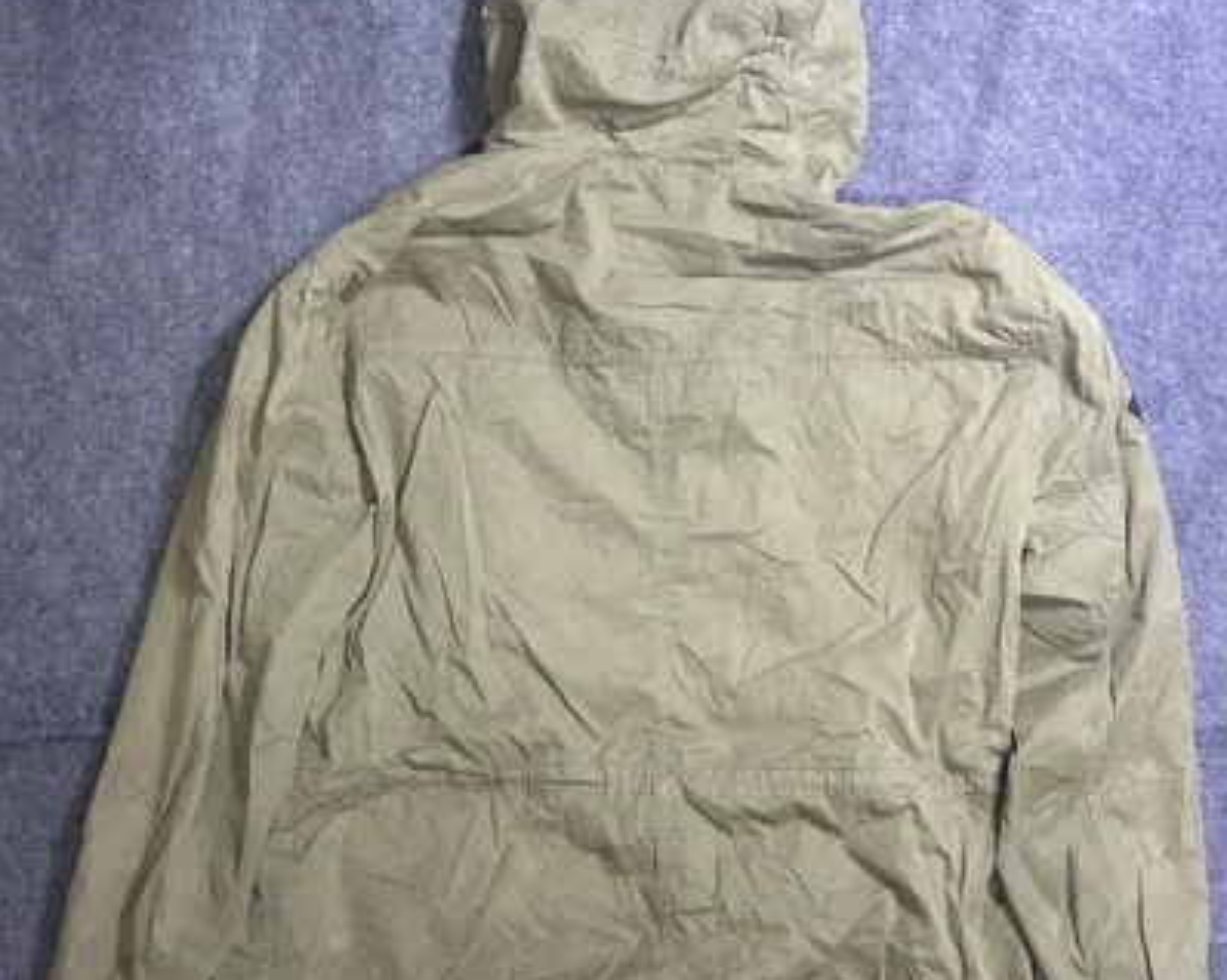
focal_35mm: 34
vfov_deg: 43.2
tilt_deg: -61.8
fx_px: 1234
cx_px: 614
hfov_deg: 52.9
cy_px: 556
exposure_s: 1/50
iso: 400
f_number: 1.5
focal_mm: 5.7
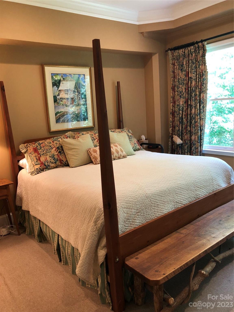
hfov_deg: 49.7
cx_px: 117
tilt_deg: -9.5
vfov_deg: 63.4
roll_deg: +3.3
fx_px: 252
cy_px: 156
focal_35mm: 28
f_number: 1.8
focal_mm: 3.99
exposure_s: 1/15
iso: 40
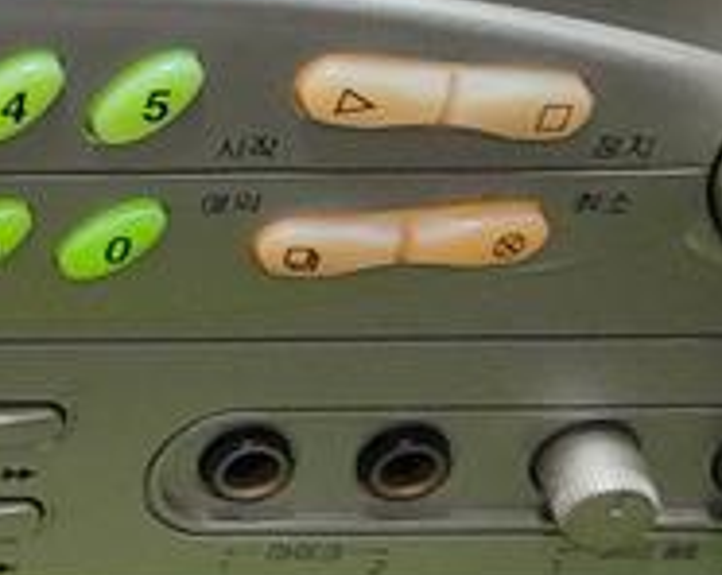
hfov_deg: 10.1
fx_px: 3732
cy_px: 373
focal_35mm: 175
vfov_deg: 8.8
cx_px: -823
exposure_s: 1/60
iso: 160
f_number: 1.8
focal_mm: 5.4
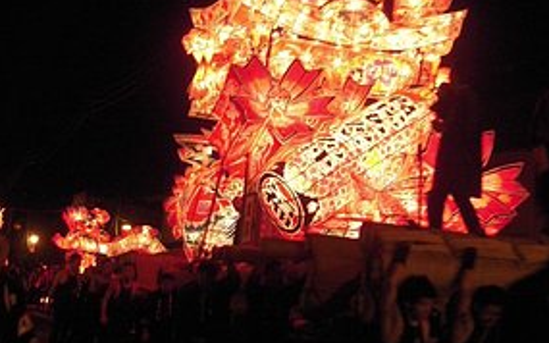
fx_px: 1167
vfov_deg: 16.6
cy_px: 56
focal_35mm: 78
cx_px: 274
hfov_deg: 26.5
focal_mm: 7.3
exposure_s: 1/13
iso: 320
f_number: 3.2
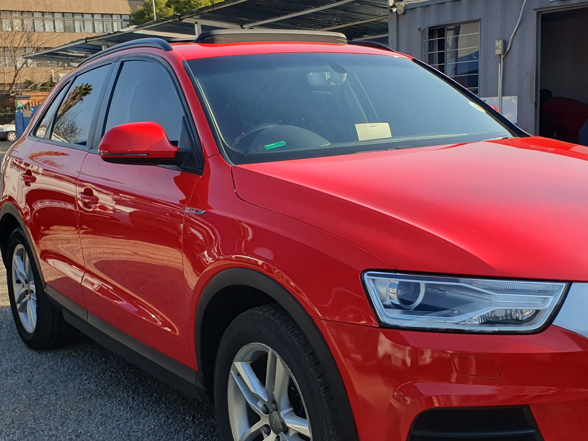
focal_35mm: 46
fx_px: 781
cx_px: 392
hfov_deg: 40.7
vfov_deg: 31.5
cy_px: 220
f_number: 2.4
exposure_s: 1/712
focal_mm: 4.32
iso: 50
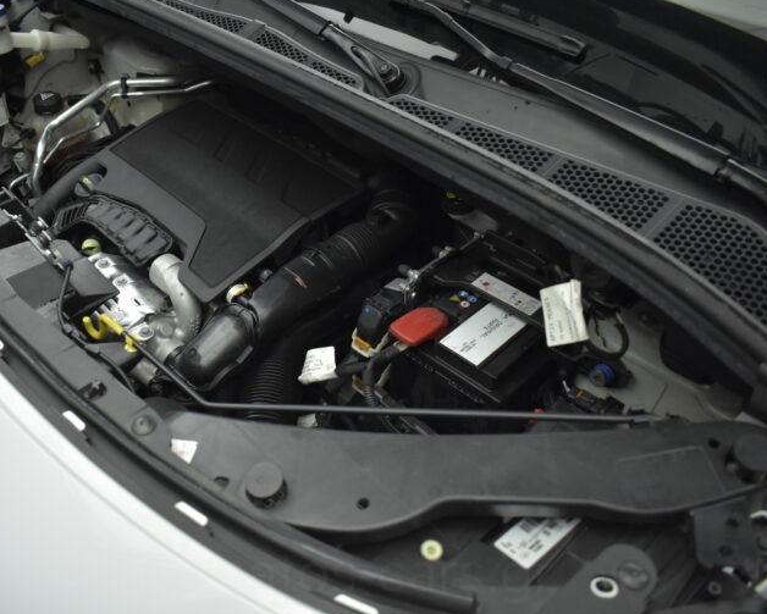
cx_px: 303
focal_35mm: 31
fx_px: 704
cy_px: 307
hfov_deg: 56.7
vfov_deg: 47.1
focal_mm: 18
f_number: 3.5
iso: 1600
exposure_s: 1/100
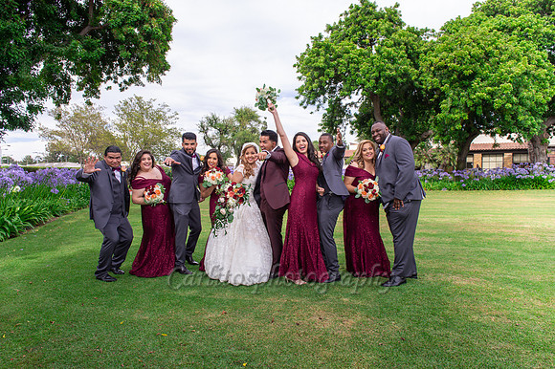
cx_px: 278
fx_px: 370
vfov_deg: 53.1
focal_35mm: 24
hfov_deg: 73.8
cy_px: 184
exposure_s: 1/250
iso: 400
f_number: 8
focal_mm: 24
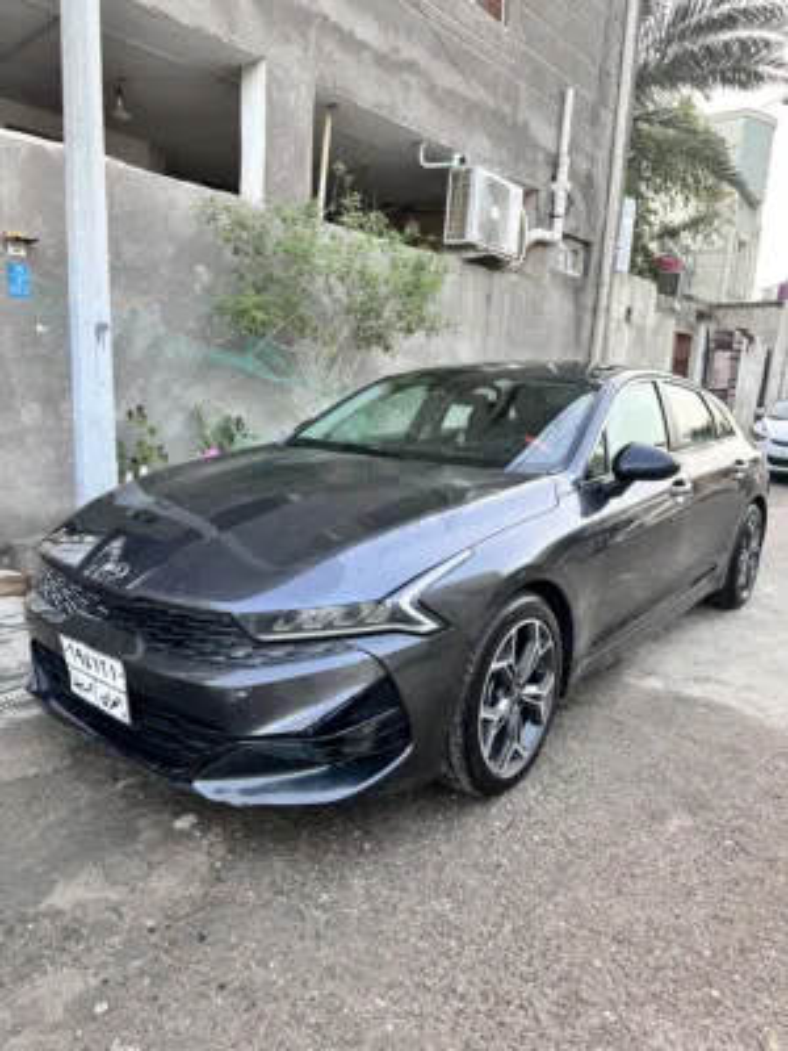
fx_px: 728
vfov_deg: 71.6
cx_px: 394
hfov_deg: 56.8
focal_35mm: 24
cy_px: 526
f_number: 1.78
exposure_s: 1/121
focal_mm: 6.86
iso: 100
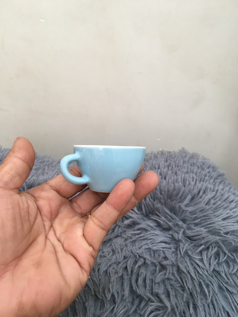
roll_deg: -2.8
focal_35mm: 29
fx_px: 266
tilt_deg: -34.3
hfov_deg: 48.2
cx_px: 119
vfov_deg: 61.7
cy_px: 158
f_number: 2.2
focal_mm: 4.15
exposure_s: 1/33
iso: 100
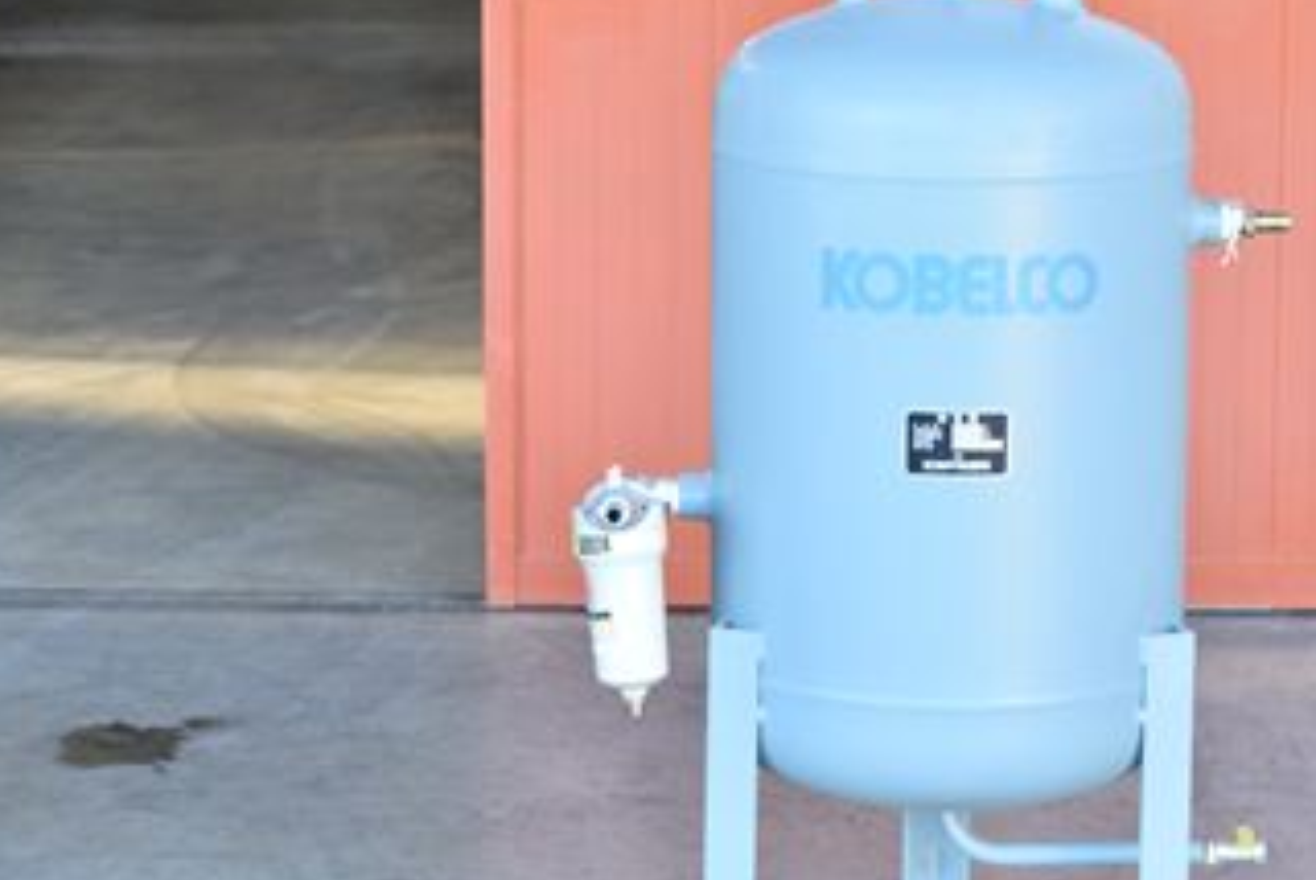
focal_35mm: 129
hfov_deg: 15.8
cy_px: 465
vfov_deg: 10.7
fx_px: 4712
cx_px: 983
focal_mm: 55
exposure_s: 1/80
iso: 1250
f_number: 6.3
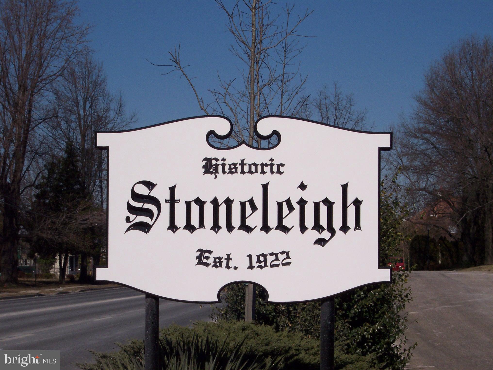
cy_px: 185
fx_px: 1624
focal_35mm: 114
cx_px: 246
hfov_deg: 17.3
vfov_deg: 13.0
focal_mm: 24
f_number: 8
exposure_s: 1/1000
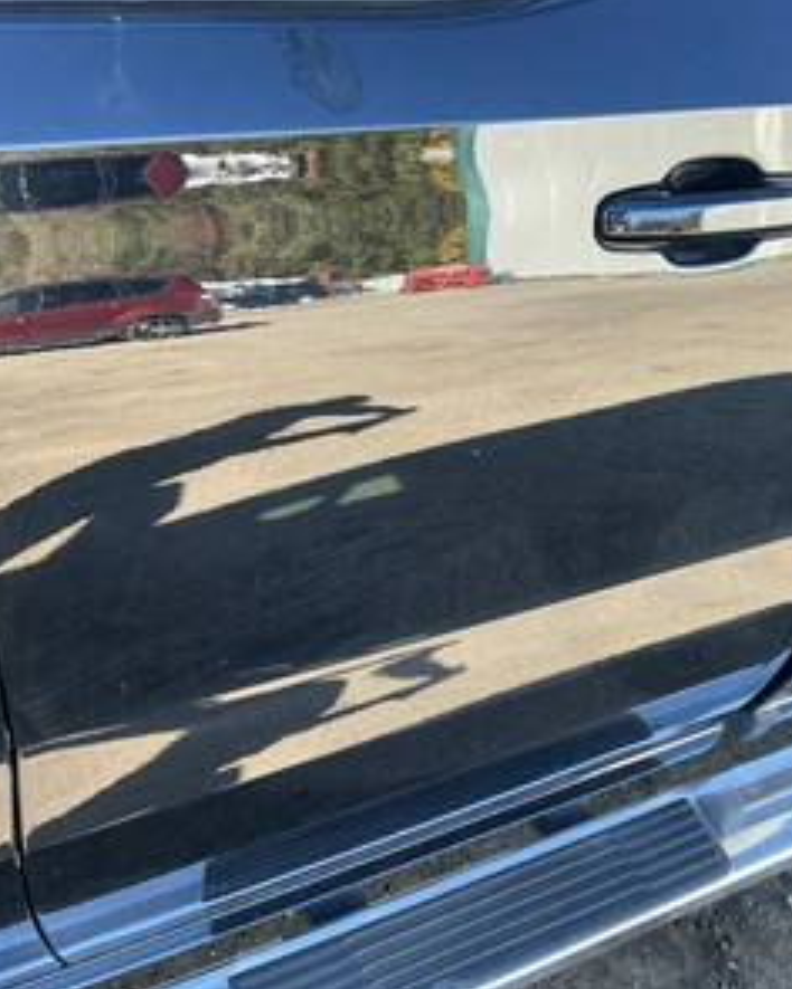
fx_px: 1084
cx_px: 497
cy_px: 493
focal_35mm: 37
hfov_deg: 39.9
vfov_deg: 49.1
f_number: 1.8
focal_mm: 3
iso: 40
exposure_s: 1/122
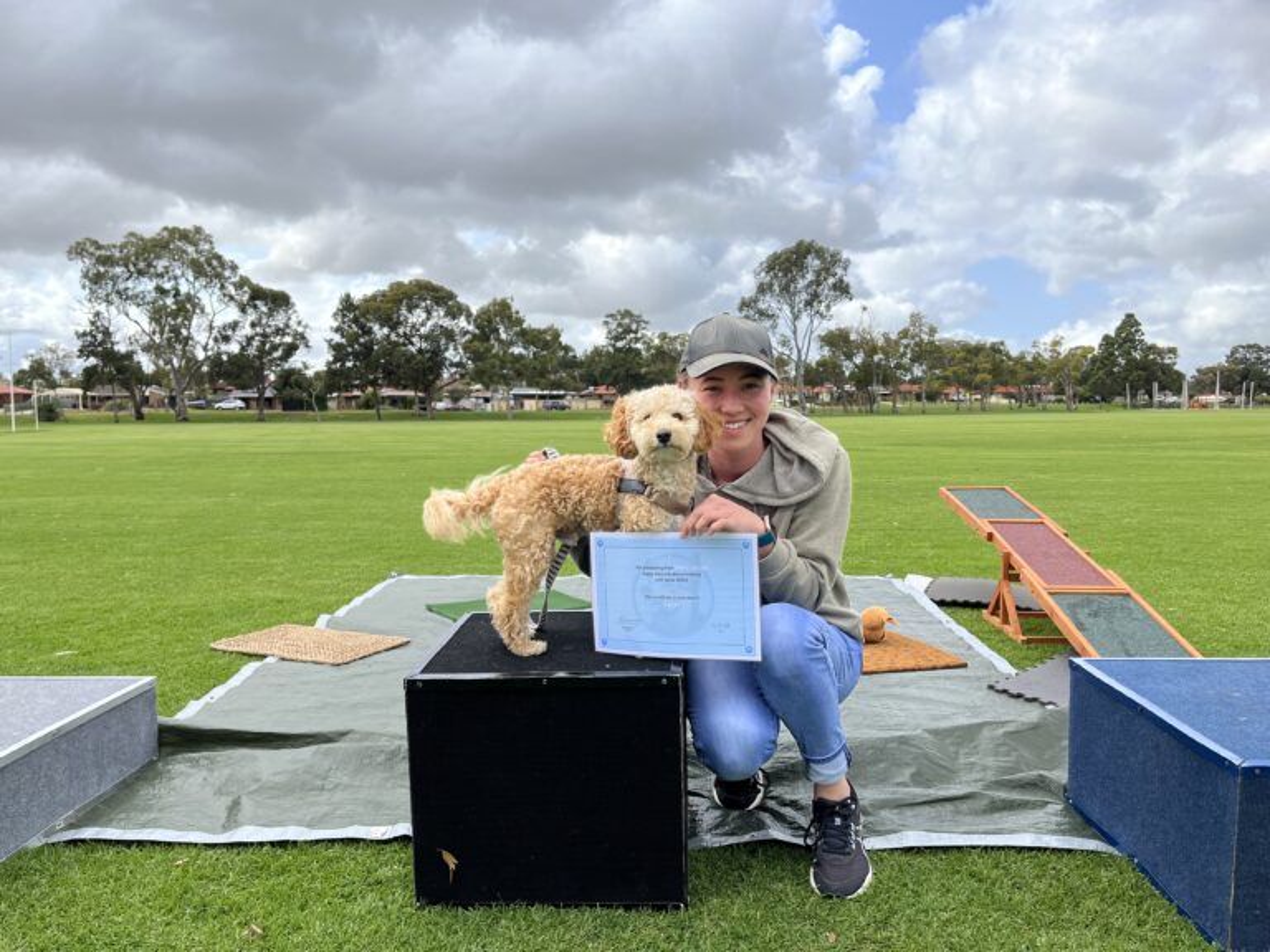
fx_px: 954
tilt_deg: -3.9
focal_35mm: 26
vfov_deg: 53.1
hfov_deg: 67.3
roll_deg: +0.1
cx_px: 635
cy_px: 476
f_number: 1.6
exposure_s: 1/2410
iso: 50
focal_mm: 5.1
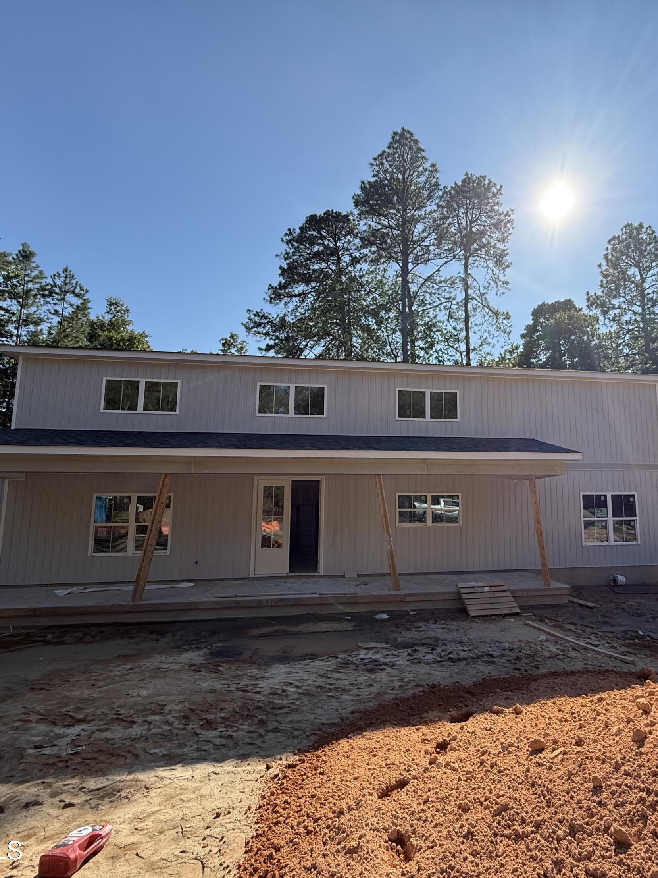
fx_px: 482
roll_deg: +0.4
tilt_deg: +8.1
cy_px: 445
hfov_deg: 67.2
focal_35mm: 19
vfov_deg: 84.7
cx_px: 428
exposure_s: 1/1901
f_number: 2.2
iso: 64
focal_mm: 2.22
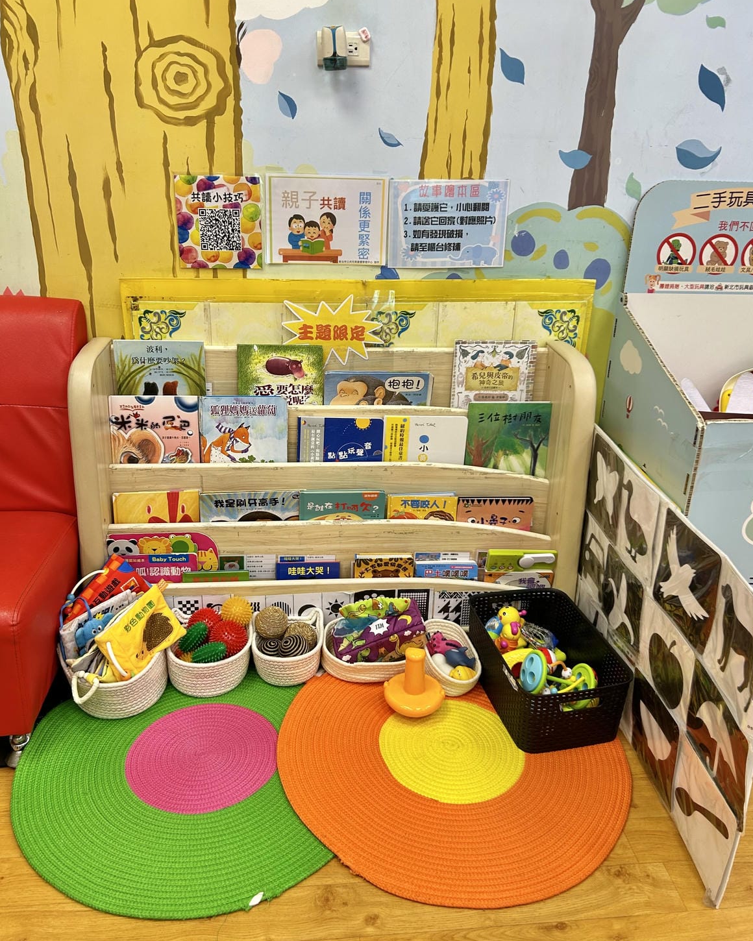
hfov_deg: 51.5
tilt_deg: -20.8
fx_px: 780
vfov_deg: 62.2
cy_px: 439
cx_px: 379
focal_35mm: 28
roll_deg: -1.5
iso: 80
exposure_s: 1/120
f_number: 1.5
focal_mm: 5.7
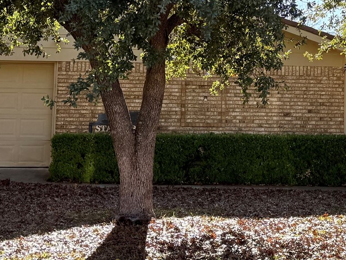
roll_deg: -1.3
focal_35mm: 77
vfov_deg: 18.9
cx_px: 271
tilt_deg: +6.0
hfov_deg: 25.0
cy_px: 40
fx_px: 770
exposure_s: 1/931
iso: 100
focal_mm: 6.76
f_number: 1.78
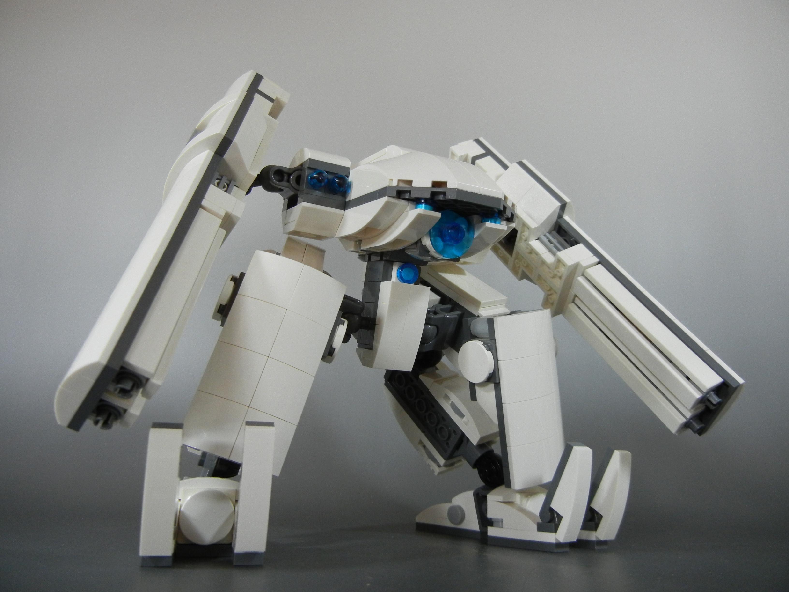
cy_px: 296
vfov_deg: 46.8
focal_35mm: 30
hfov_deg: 60.0
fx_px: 684
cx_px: 394
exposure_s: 1/86.6
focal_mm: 5.4
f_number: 3.5
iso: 400
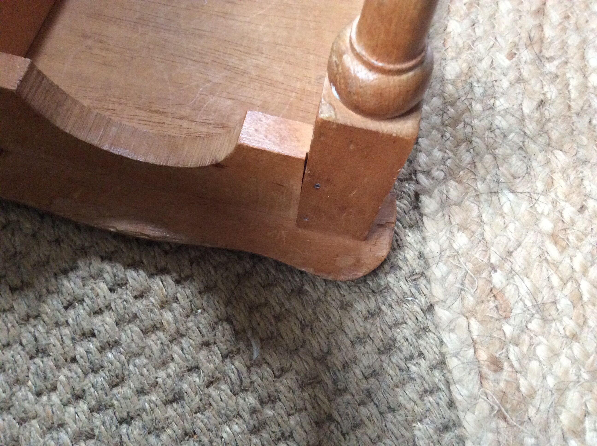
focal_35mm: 32
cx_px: 298
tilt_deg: -66.0
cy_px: 223
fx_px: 551
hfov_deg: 56.9
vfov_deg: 44.1
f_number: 2.4
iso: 320
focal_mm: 3.3
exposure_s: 1/17
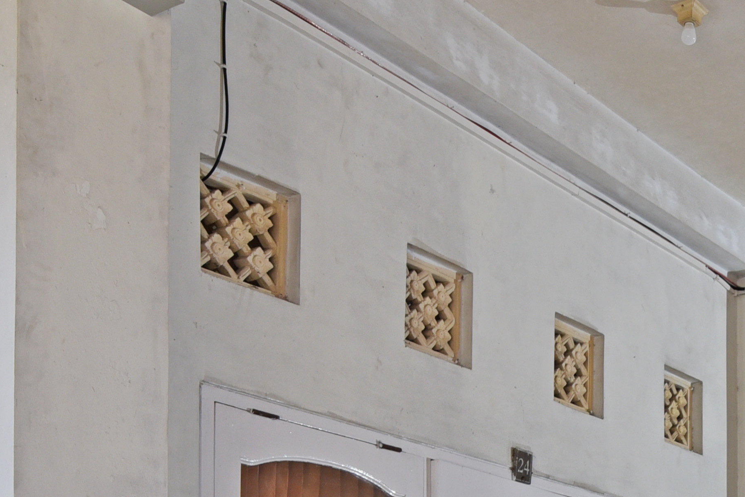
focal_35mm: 53
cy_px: 708
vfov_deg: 22.0
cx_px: 733
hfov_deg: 34.4
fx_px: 1097
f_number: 5
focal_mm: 16
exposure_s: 1/125
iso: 200
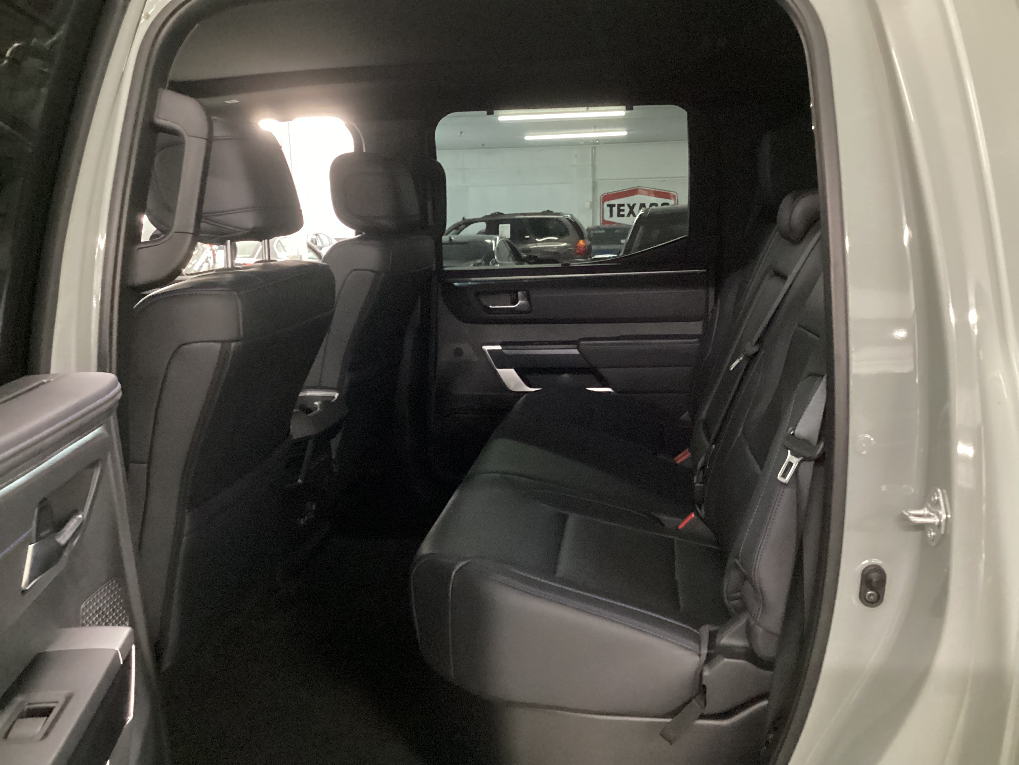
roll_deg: +0.9
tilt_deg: -12.8
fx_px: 913
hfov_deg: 58.4
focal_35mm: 31
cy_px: 382
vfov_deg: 45.4
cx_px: 510
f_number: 2.4
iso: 640
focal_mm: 3.3
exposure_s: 1/17
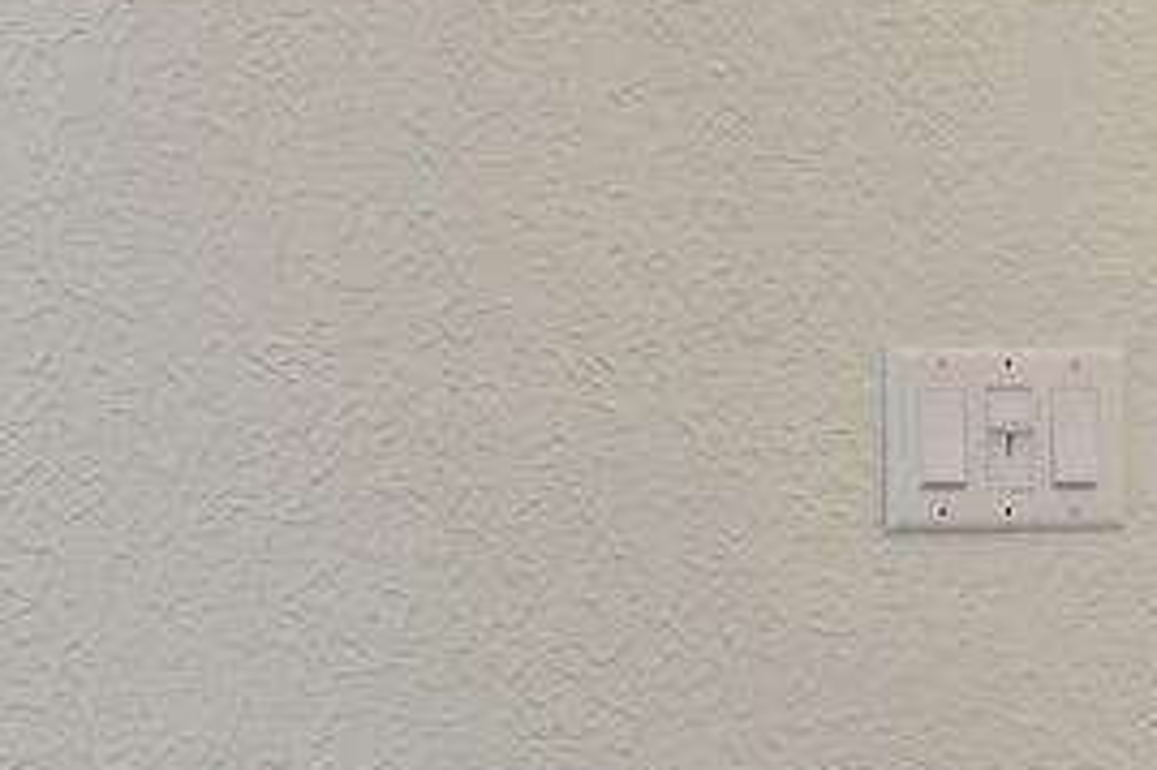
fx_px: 4400
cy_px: 467
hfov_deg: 14.0
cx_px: 1785
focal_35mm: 137
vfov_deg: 10.0
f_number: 8
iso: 320
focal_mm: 18
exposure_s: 1/5
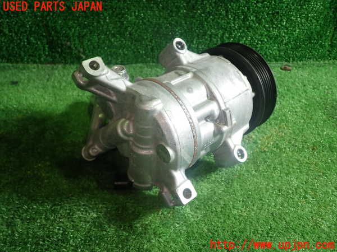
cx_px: 168
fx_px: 292
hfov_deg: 60.0
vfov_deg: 46.8
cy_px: 126
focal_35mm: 30
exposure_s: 1/60
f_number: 2.3
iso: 200
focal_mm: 5.4
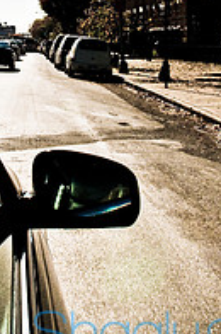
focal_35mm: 69
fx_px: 638
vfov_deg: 28.2
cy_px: 34
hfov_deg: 19.5
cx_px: 47
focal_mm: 20
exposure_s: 1/640
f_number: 13
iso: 200
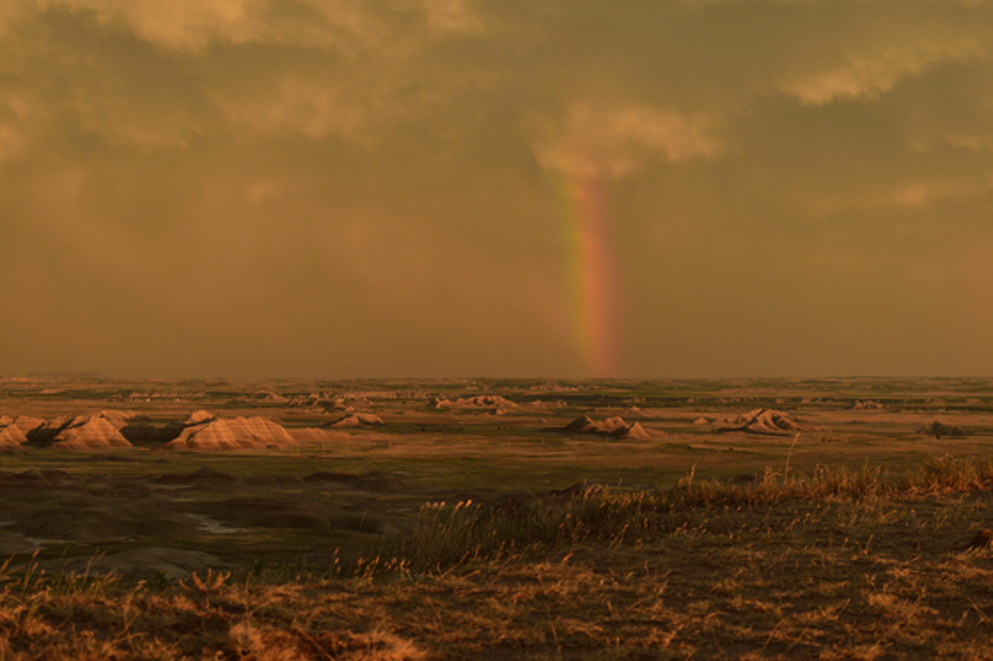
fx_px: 2275
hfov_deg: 24.6
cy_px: 330
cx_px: 496
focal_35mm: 82
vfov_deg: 16.5
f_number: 5.6
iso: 100
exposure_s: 1/30
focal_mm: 55
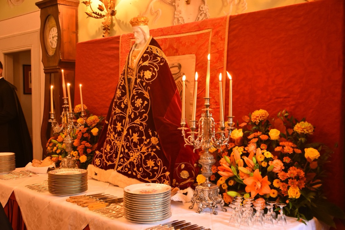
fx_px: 431
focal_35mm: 45
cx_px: 172
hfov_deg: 43.6
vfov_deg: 29.9
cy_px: 115
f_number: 4
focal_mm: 30
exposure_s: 1/30
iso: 1000
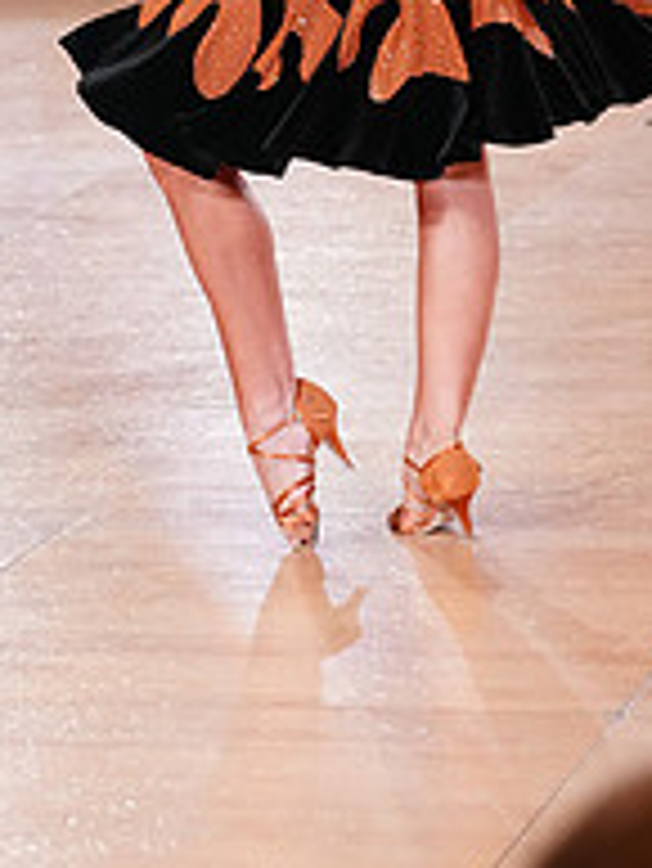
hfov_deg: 7.1
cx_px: 2
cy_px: -225
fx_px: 5218
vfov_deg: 9.4
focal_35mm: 208
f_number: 3.2
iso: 3200
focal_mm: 72
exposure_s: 1/640
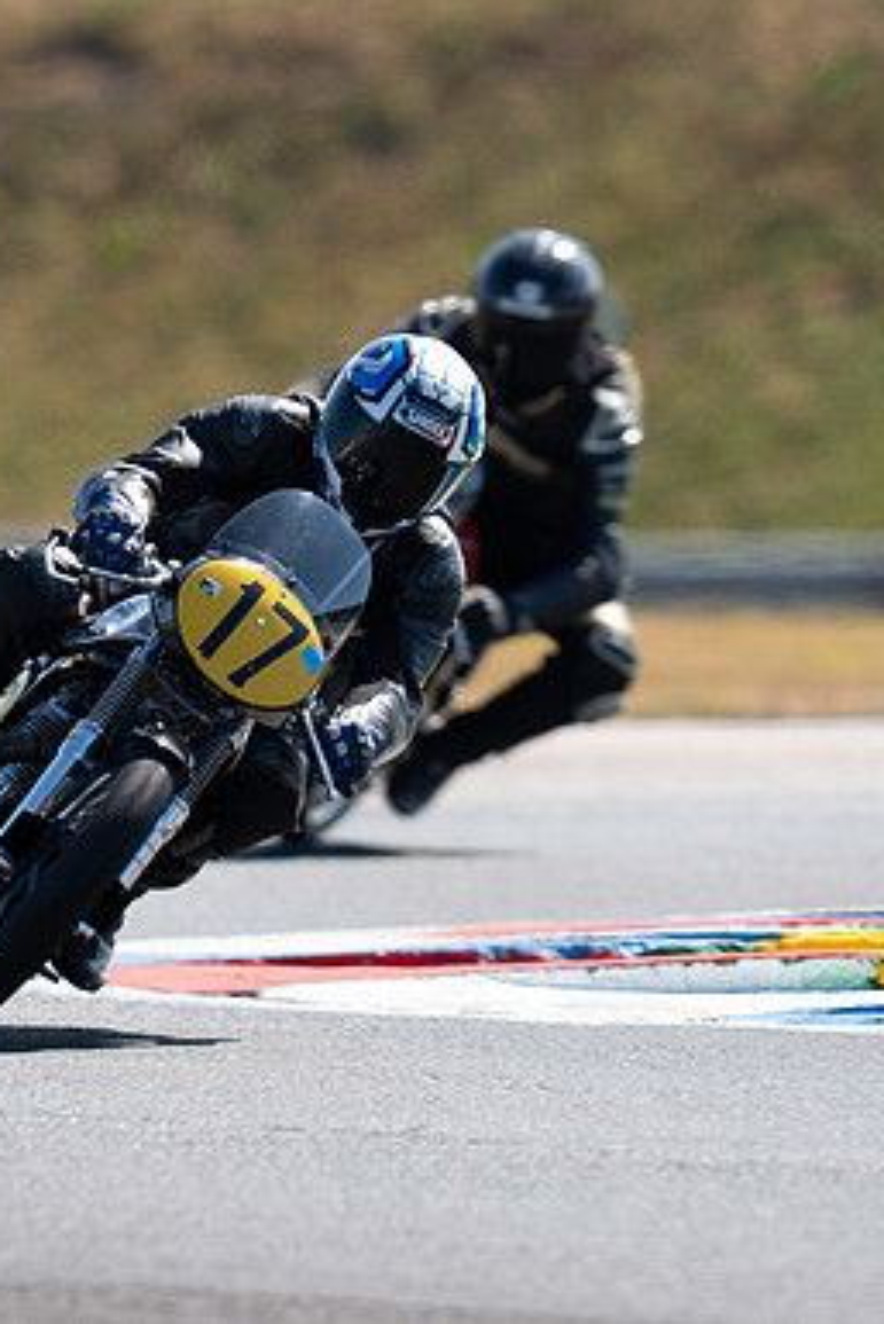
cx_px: 214
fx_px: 34332
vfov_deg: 2.2
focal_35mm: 933
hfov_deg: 1.5
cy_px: 662
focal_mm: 400
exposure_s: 1/400
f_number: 3.5
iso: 64
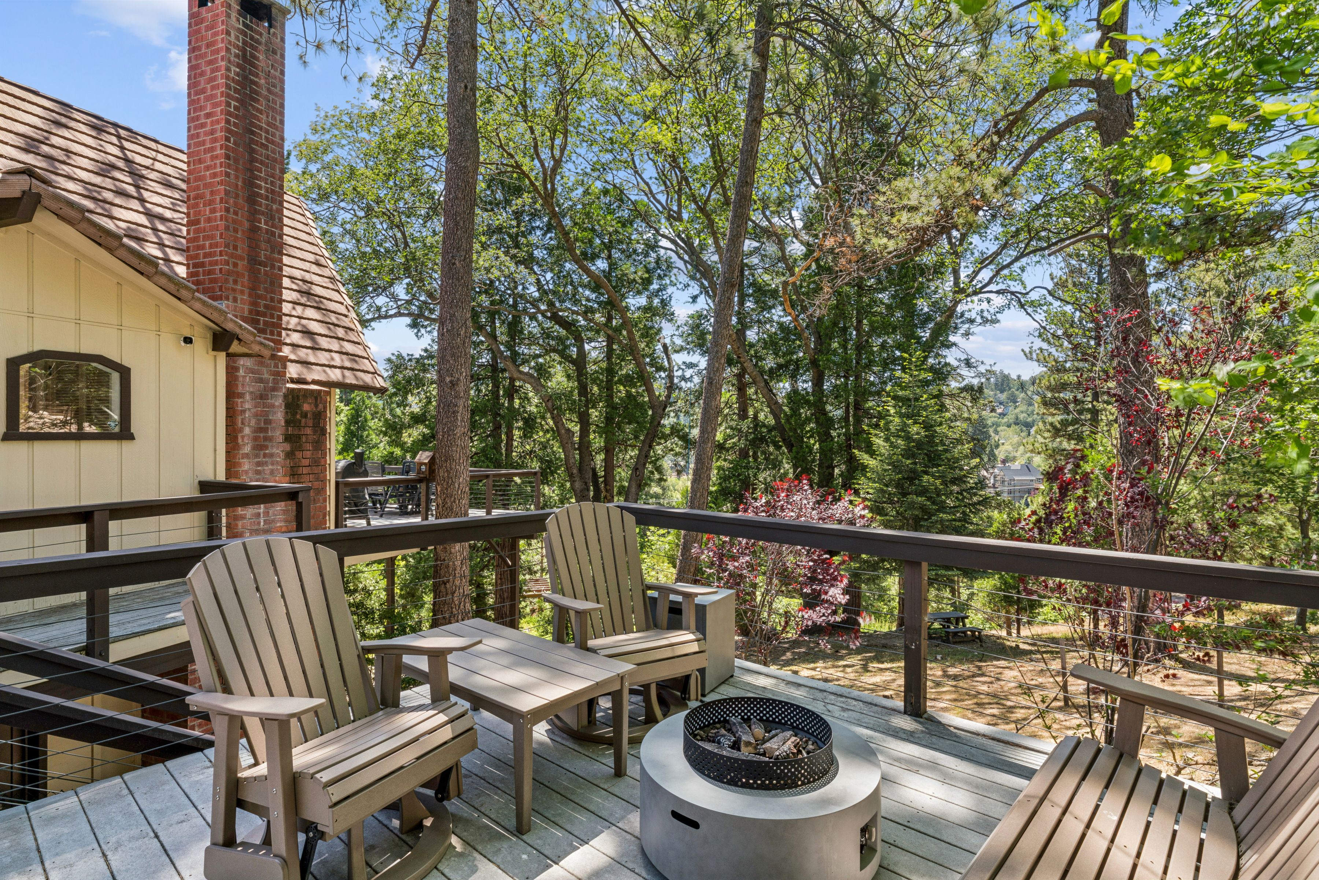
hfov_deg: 90.6
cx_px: 660
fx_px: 652
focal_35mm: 18
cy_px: 440
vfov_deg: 68.0
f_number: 22
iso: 100
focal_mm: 17.8
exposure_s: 1/5
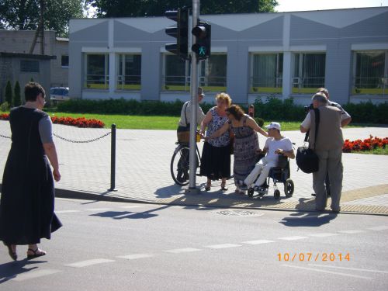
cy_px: 146
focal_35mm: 99
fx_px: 1110
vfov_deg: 14.9
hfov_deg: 19.8
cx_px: 194
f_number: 4
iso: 64
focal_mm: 16.3
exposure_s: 1/400
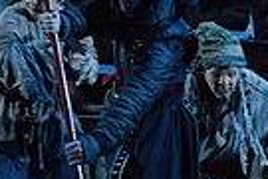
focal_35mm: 771
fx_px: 5739
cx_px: 518
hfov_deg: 2.7
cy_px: -92
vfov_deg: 1.8
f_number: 4.5
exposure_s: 1/400
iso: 20000
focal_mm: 179
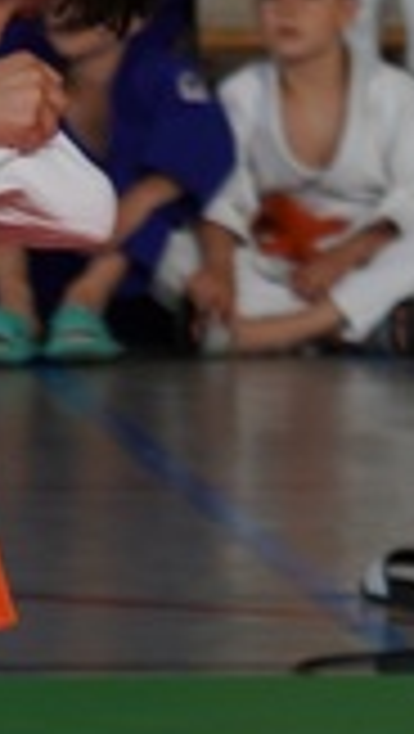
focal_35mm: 615
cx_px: -243
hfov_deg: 2.0
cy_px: 498
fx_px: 11971
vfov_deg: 3.5
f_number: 5
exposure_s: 1/160
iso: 200
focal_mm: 80
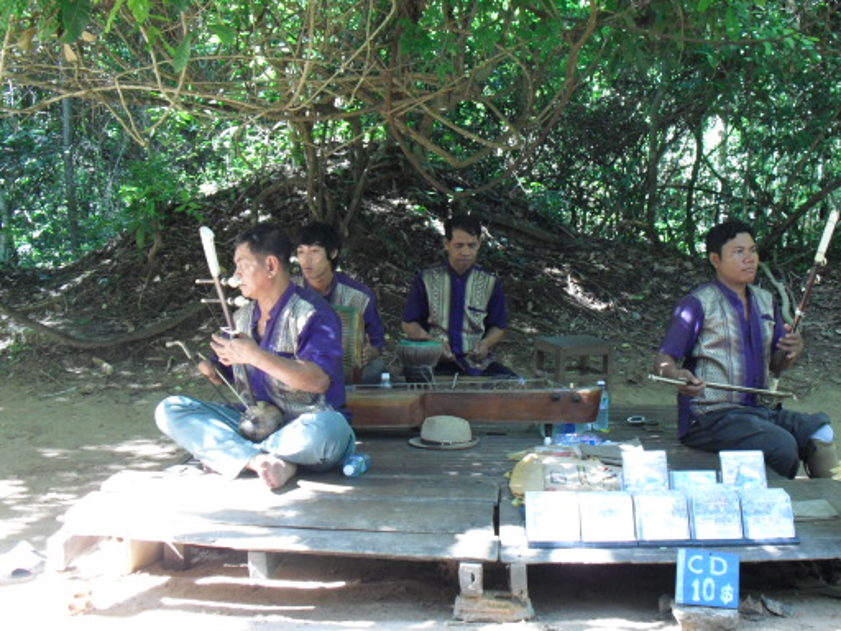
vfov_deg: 32.2
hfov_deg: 42.0
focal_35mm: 45
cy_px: 294
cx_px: 486
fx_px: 1093
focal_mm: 6.3
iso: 200
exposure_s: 1/40
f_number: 3.1
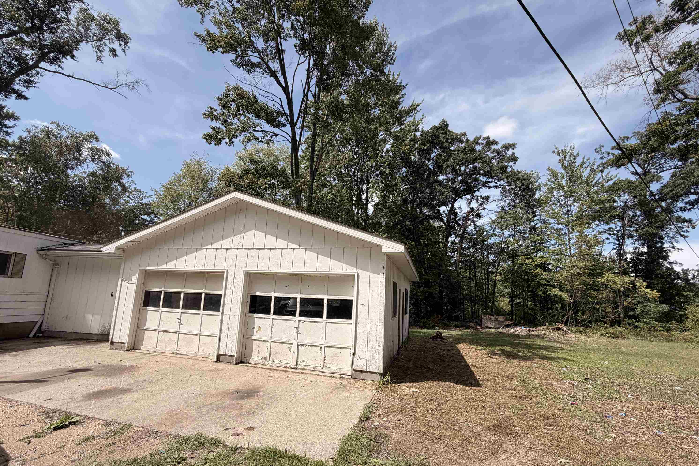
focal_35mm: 15
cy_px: 255
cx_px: 349
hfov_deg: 100.4
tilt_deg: +9.7
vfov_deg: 77.1
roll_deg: -1.5
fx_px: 291
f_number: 2.2
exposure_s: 1/664
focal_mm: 2.22
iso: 40
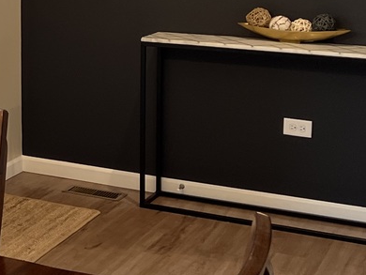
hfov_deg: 19.2
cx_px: -84
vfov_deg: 15.1
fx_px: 1016
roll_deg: +0.8
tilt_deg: -4.3
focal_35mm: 96
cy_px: -17
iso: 125
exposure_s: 1/120
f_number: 1.5
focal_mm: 5.7
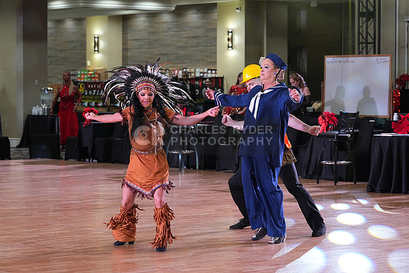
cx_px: 204
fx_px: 1375
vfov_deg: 11.3
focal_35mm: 121
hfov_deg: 16.9
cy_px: 136
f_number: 5.6
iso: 5000
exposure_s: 1/320
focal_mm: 121
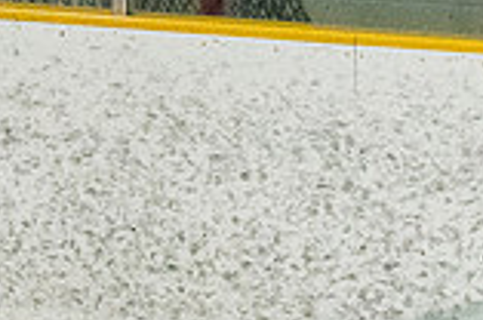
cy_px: 185
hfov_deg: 2.1
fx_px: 13363
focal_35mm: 998
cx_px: -206
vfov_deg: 1.4
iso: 8000
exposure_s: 1/1600
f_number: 5
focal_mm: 180
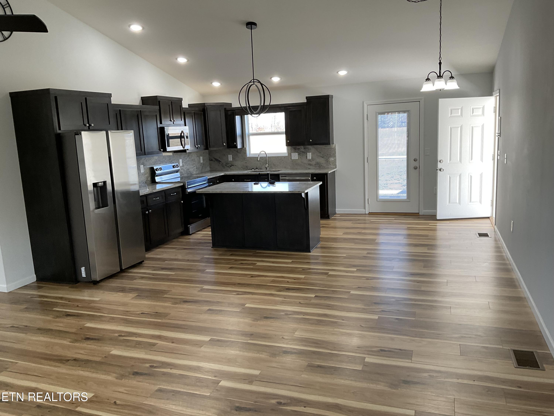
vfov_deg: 48.2
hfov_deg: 61.7
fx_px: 464
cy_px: 208
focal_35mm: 29
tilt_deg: -11.0
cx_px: 277
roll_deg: +3.0
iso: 64
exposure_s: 1/120
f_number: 1.8
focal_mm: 3
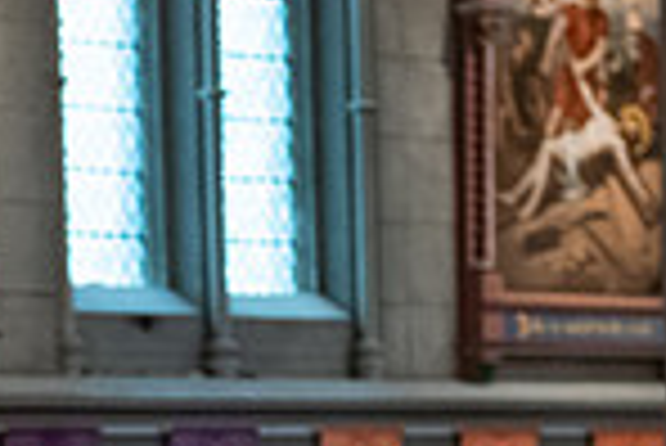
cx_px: -54
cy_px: 809
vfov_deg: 6.3
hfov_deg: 9.5
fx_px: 3981
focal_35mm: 215
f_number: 3.5
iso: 1250
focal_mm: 55
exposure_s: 1/160
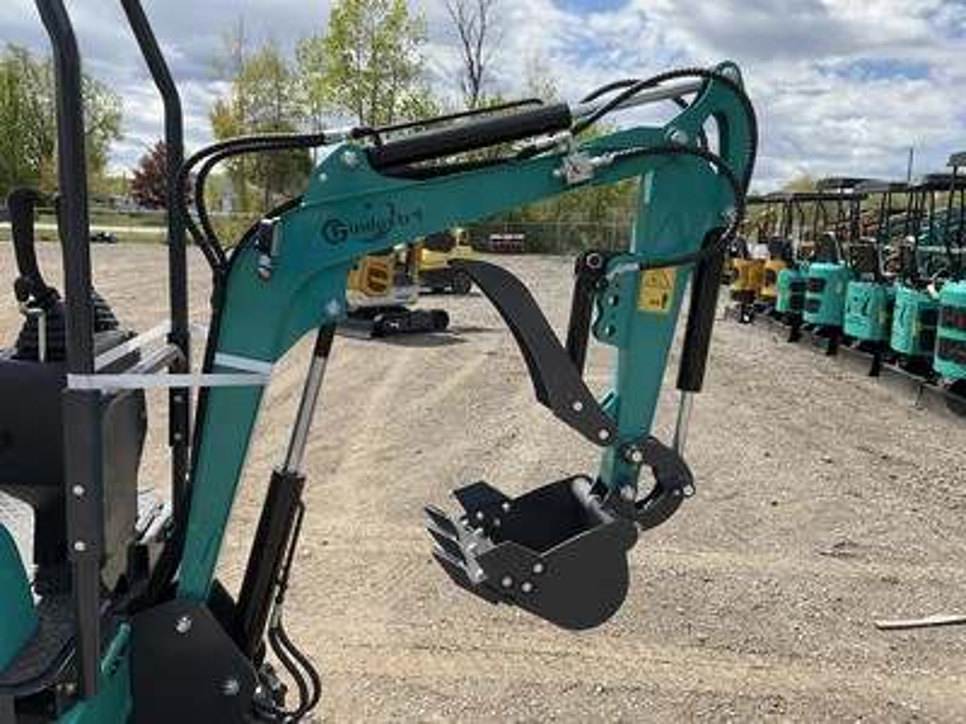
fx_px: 809
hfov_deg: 61.7
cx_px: 483
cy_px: 362
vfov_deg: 48.2
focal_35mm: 29
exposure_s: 1/1490
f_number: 1.8
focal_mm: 3
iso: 25
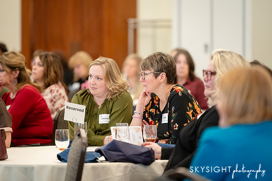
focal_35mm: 204
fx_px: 1545
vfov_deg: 6.7
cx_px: 136
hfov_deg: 10.1
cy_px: 90
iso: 3200
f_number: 2.8
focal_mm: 200
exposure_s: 1/200
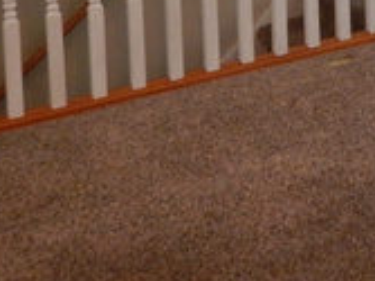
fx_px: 996
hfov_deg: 19.0
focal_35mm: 92
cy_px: -252
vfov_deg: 13.9
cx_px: 541
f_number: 2.8
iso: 400
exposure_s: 1/25
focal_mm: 4.3
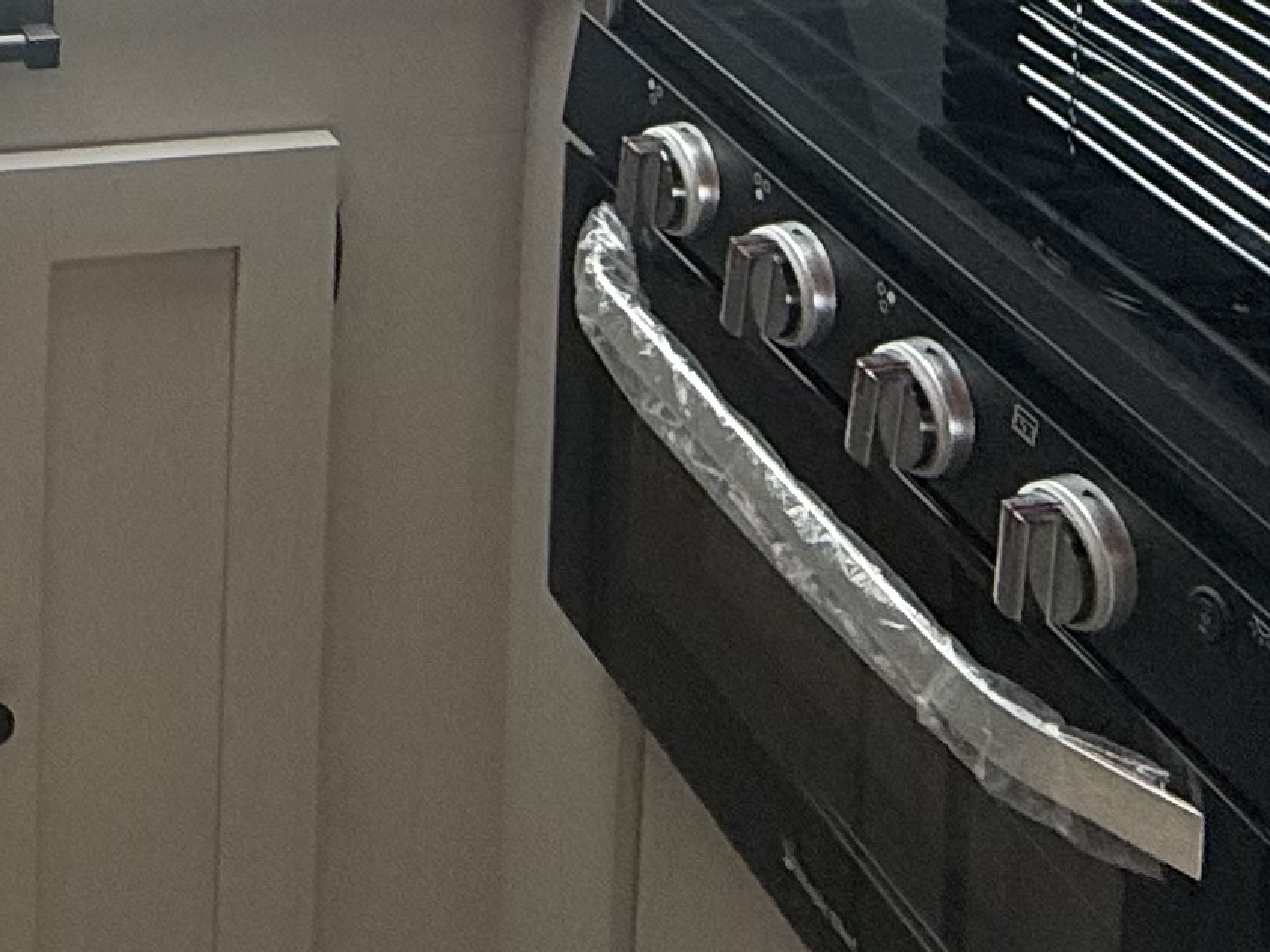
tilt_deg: -4.7
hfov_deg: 25.2
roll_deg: -0.8
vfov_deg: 17.1
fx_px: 2458
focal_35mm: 67
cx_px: -356
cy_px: -860
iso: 50
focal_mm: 2.22
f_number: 2.2
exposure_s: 1/155
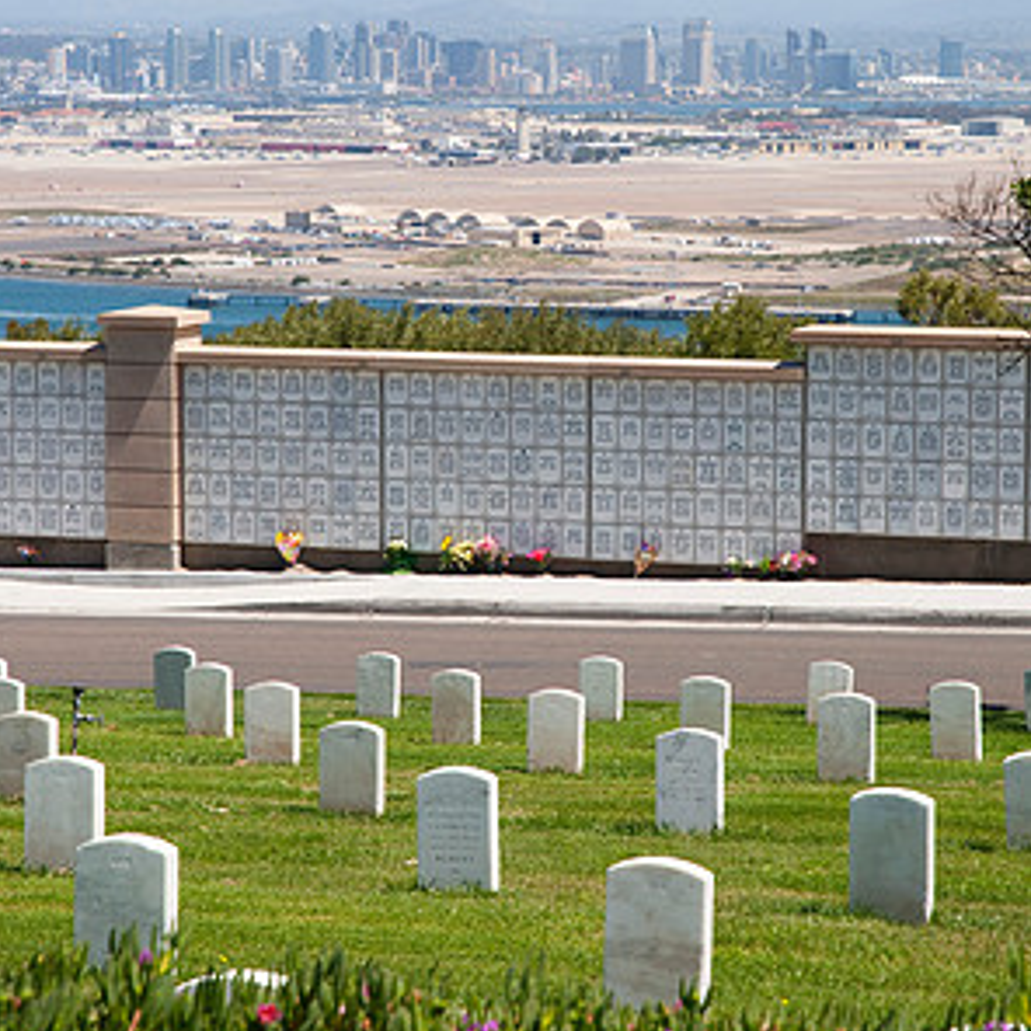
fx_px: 4044
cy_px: 359
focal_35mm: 120
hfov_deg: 14.5
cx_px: 514
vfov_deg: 14.5
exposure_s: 1/640
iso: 200
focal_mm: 62
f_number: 6.3
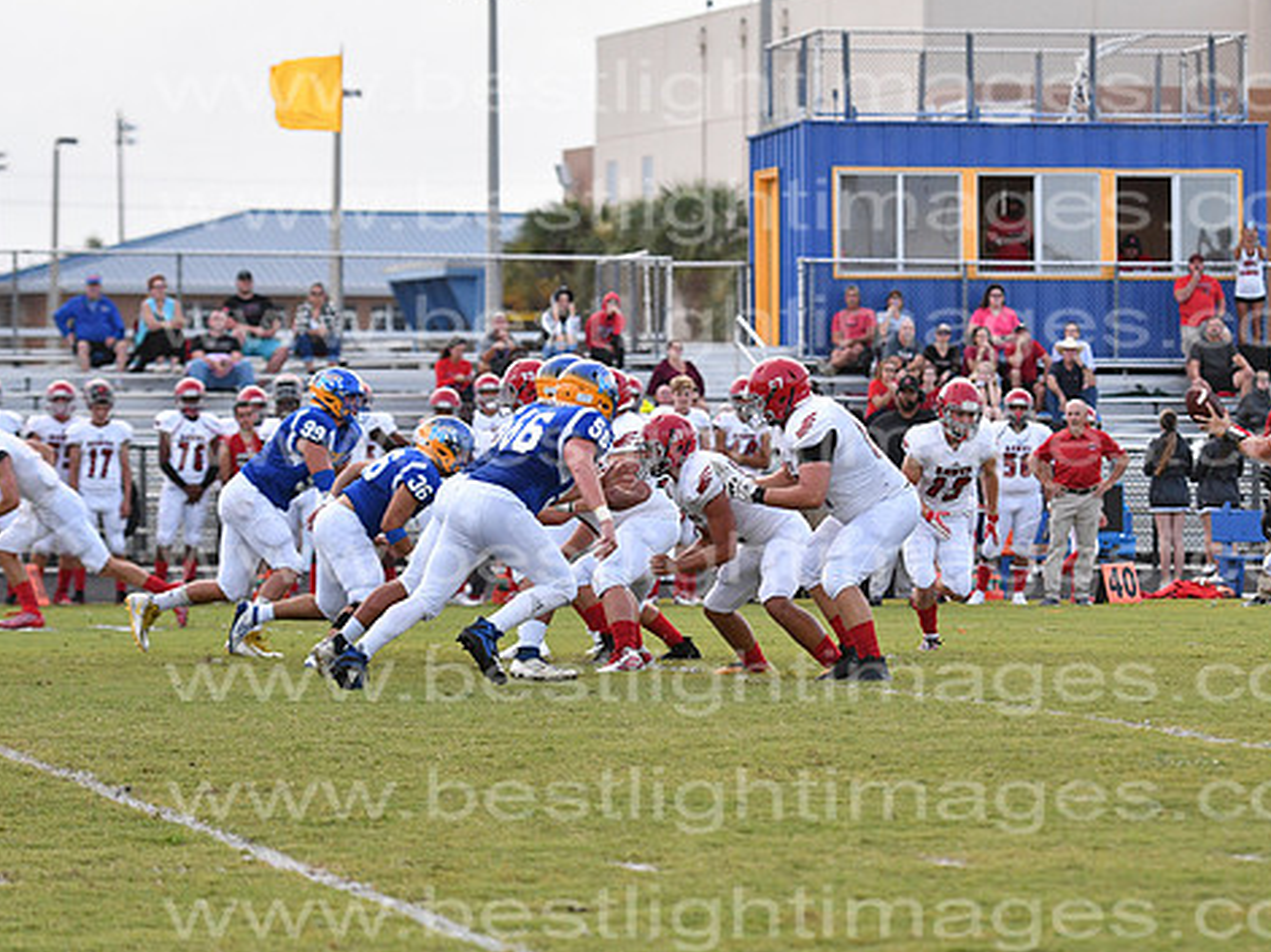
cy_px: 506
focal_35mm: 187
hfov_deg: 10.6
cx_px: 777
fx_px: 6849
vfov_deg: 8.0
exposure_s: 1/1600
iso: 1600
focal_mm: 105
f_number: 3.2
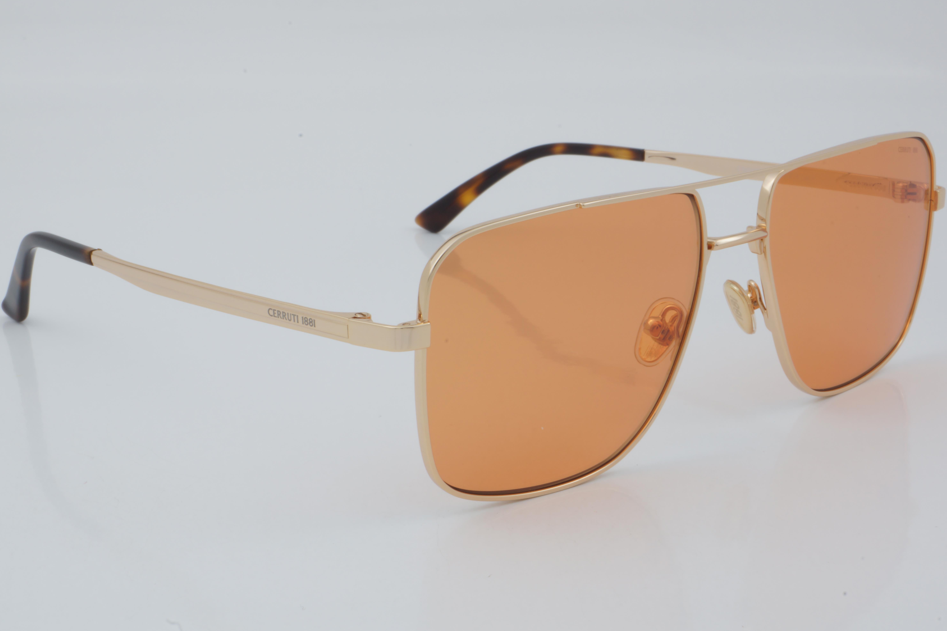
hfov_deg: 26.7
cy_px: 315
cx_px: 477
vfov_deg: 17.9
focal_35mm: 76
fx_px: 1999
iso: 100
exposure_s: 1/3
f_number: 32
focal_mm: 50
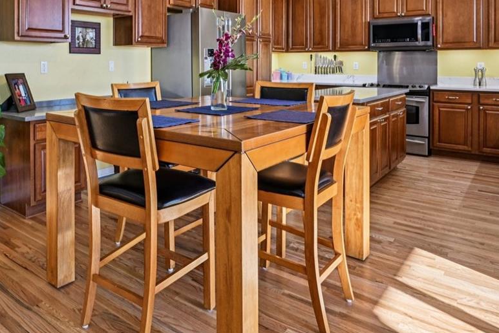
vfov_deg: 42.4
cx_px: 154
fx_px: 402
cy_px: 54
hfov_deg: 61.6
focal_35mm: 29
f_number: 13
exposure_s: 1/15
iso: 320
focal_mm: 14
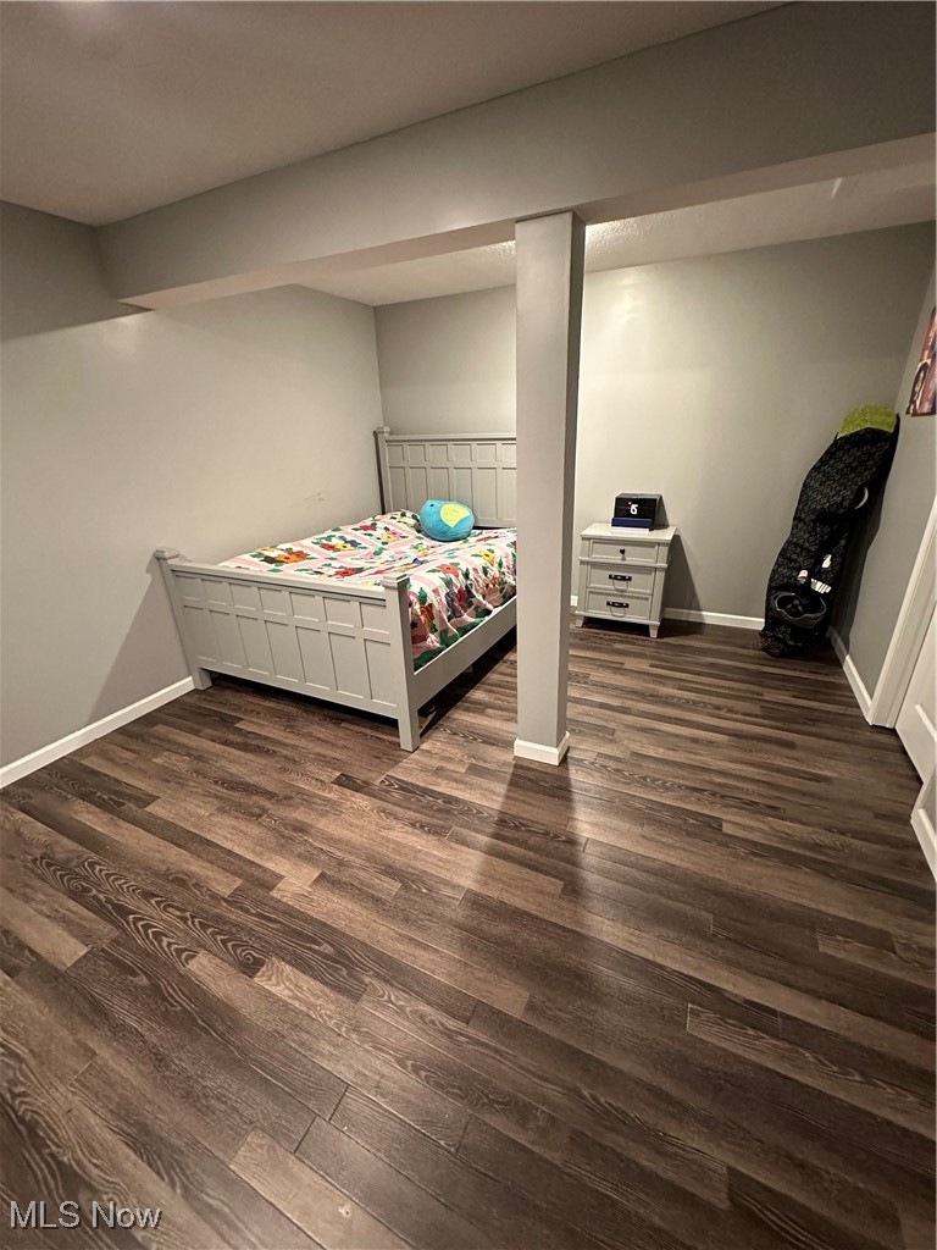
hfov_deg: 85.7
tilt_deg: -22.4
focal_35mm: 14
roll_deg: +1.4
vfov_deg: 102.1
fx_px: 505
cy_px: 625
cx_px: 468
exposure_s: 1/60
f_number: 2.2
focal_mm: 2.22
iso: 800
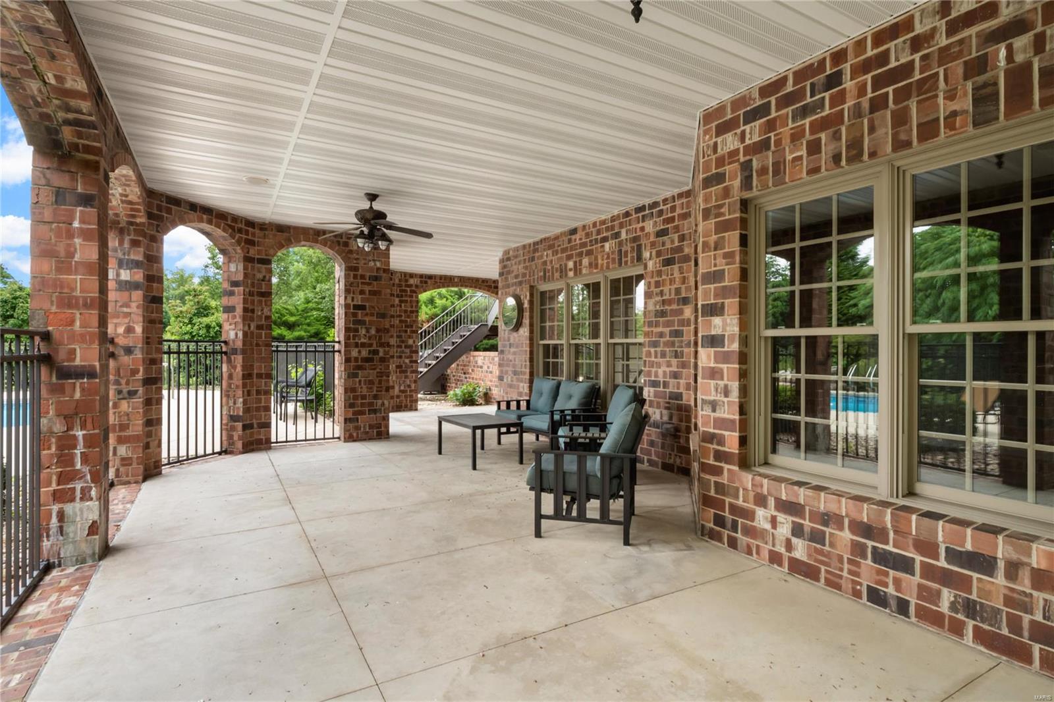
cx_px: 527
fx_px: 527
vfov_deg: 67.4
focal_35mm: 18
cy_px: 351
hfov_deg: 90.0
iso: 400
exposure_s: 1/60
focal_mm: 9
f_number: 10
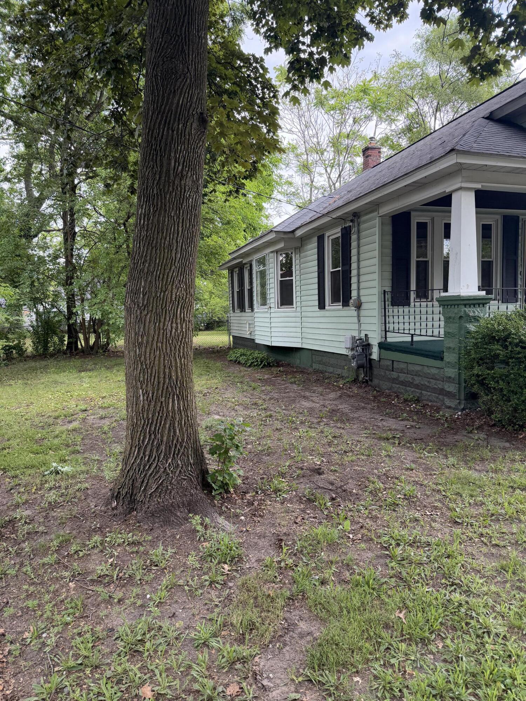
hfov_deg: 56.8
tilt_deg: -4.9
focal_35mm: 24
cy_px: 350
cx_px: 263
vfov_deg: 71.6
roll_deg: +2.0
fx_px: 486
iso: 200
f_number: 1.78
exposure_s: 1/183
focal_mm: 6.76
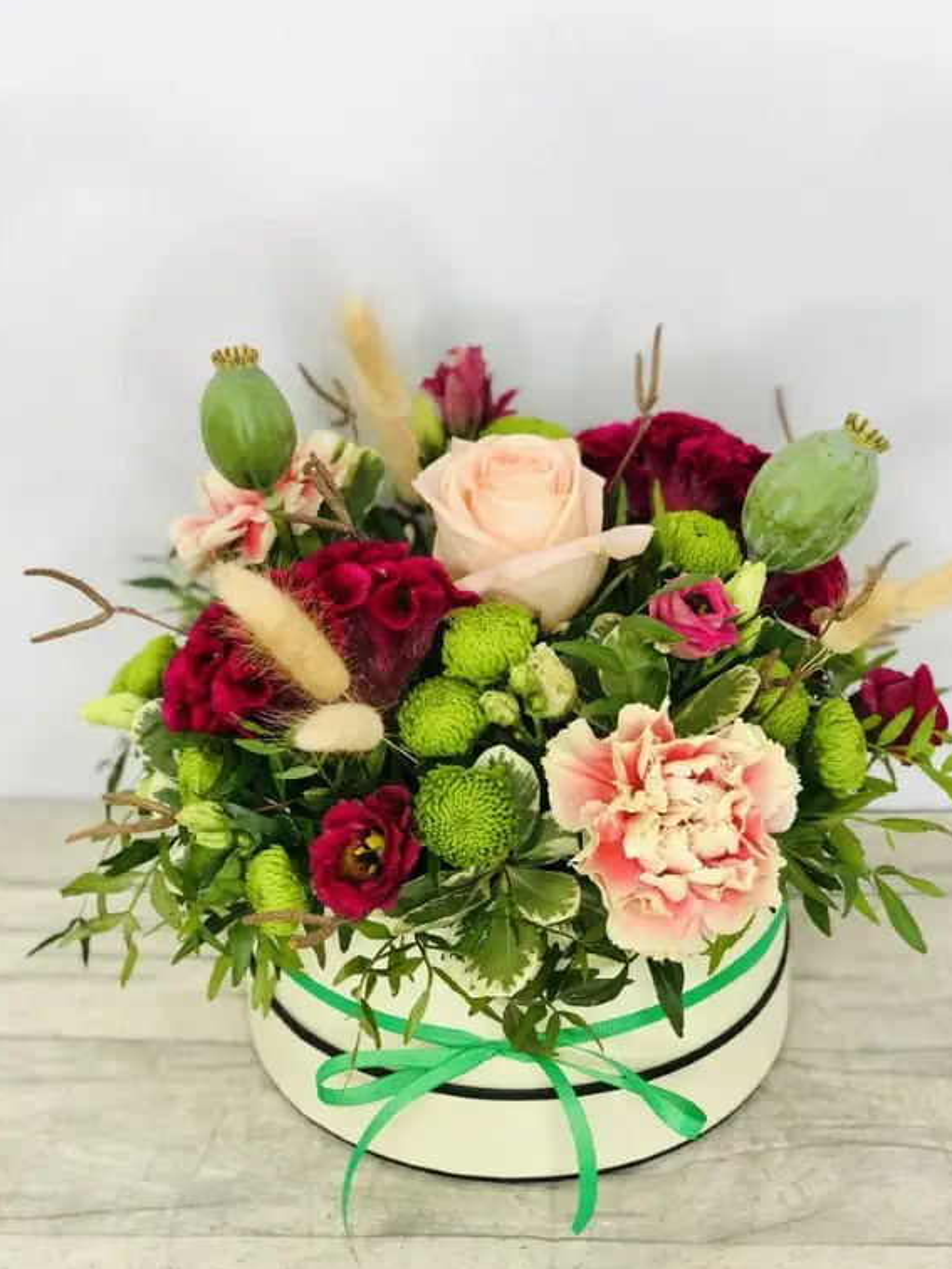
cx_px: 499
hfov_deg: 26.6
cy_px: 645
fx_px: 2017
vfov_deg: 34.9
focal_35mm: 55
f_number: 2.4
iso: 25
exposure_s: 1/50
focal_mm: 6
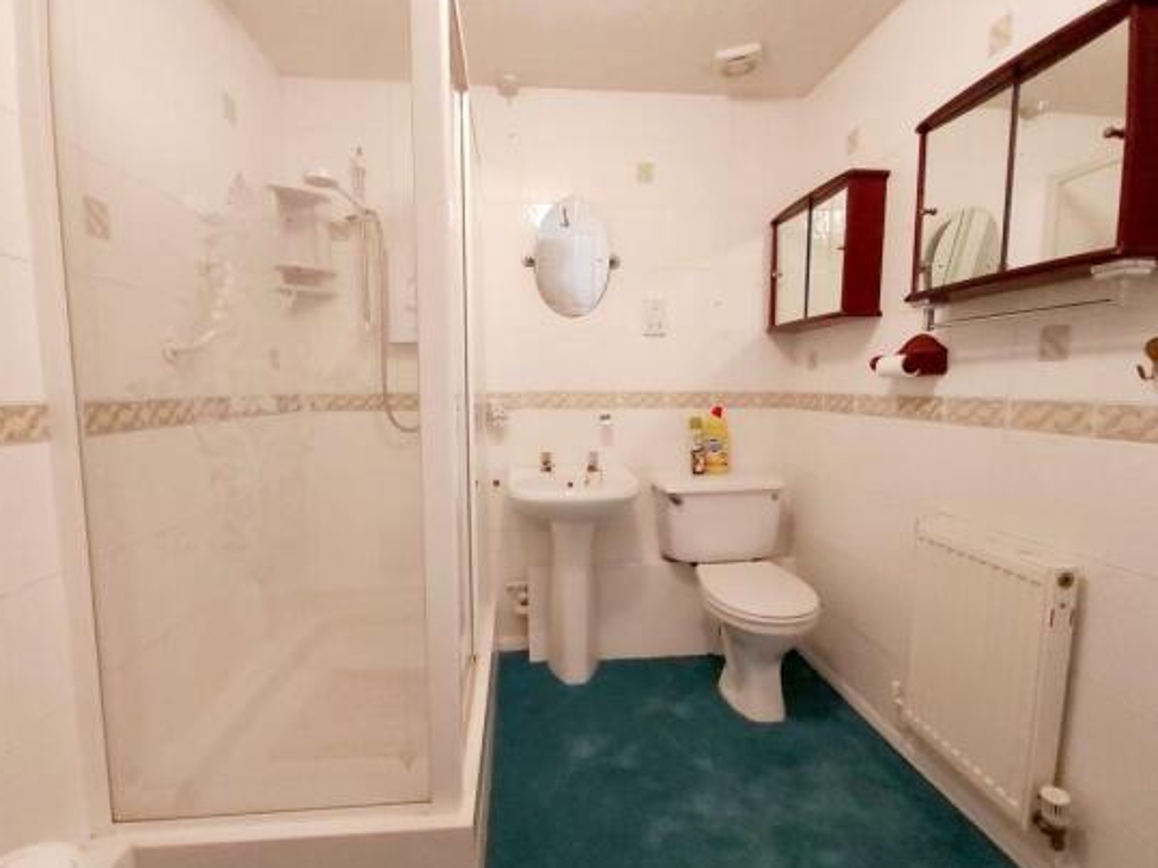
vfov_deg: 89.8
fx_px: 435
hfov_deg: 106.2
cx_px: 580
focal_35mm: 13
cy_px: 451
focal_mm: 1.42
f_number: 2.2
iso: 250
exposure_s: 1/25
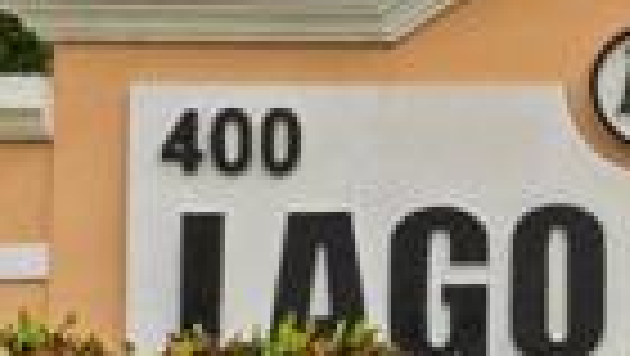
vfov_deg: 10.3
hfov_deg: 14.7
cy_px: 108
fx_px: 1970
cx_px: 1296
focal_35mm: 118
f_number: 8
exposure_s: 1/80
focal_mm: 14.6
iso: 200
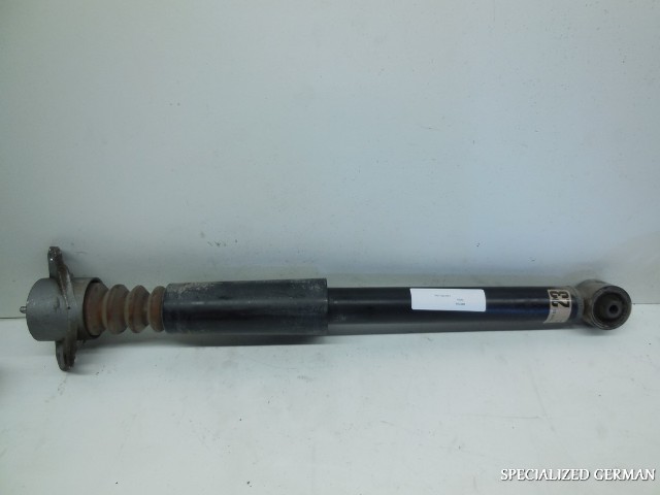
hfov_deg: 69.4
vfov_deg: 54.9
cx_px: 330
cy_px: 248
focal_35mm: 25
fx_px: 477
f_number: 3.1
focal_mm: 4.5
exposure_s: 1/160
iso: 125
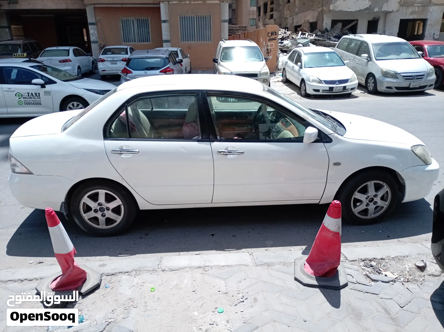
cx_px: 222
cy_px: 166
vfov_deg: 54.8
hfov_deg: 69.4
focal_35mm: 25
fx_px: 321
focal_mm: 4.27
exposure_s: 1/749
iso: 100
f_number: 1.8
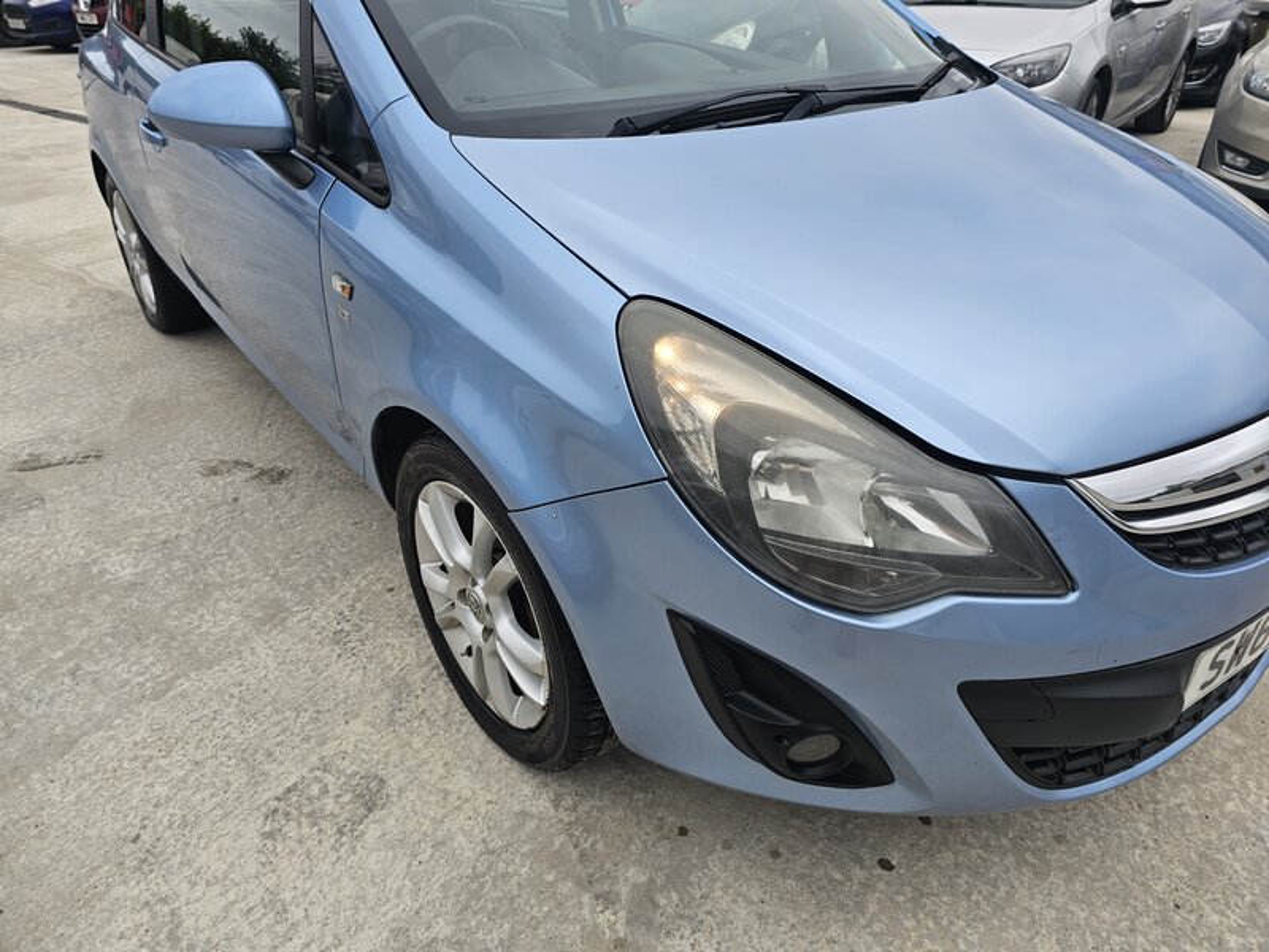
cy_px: 476
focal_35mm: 23
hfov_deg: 73.9
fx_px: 843
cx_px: 634
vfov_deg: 58.9
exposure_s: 1/311
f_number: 1.7
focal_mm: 6.3
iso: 10
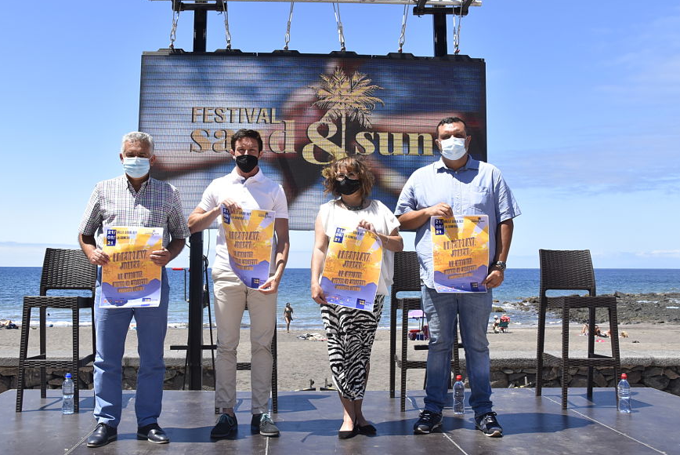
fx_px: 718
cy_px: 215
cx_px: 306
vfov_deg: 35.1
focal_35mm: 38
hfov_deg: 50.6
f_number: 10
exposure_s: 1/400
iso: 200
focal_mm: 22
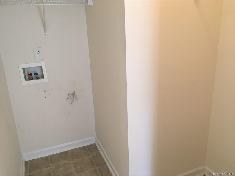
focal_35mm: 29
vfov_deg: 48.2
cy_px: 88
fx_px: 197
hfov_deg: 61.7
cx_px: 118
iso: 50
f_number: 2.2
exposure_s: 1/30
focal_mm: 4.15
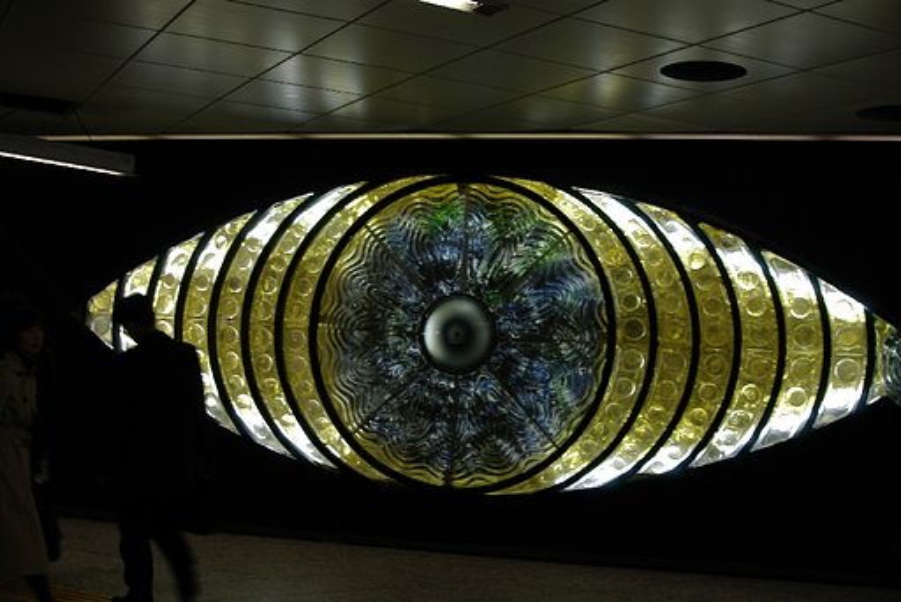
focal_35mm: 44
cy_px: 301
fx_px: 1089
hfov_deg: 44.9
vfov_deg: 30.9
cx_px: 450
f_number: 4.5
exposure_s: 1/30
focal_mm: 29
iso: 200
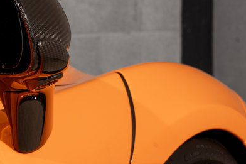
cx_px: -44
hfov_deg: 11.0
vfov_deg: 7.5
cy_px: 57
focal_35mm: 183
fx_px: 1250
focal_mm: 70
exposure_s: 1/50
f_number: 11
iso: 320
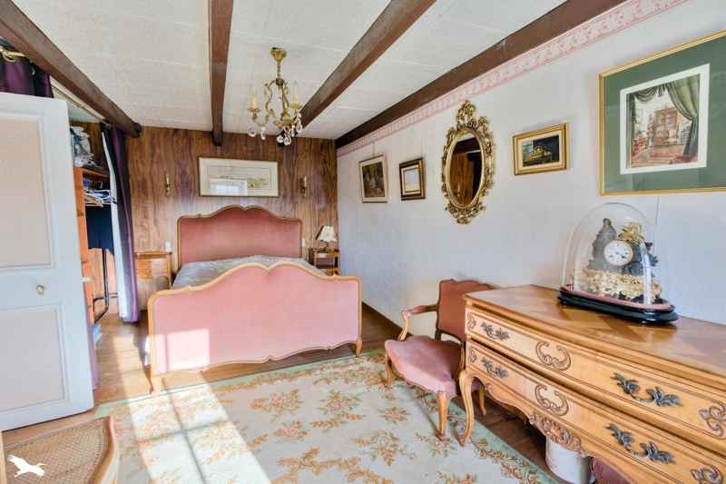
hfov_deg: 96.7
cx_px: 363
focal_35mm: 16
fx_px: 323
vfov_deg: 73.7
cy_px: 242
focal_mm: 16
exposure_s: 1/160
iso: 800
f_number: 8
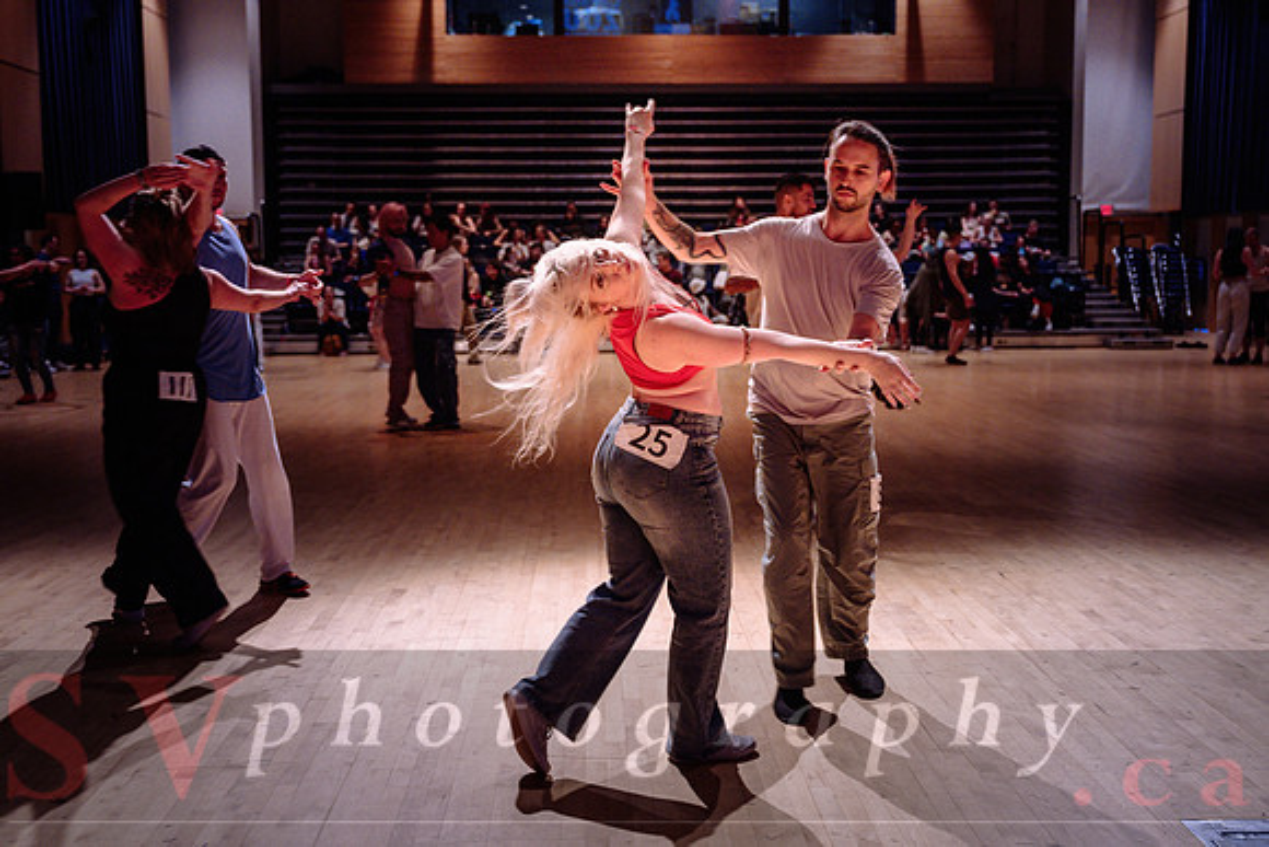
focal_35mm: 38
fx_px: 1333
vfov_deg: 35.2
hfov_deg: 50.9
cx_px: 634
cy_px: 377
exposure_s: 1/125
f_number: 2.8
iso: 1000
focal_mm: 33.5
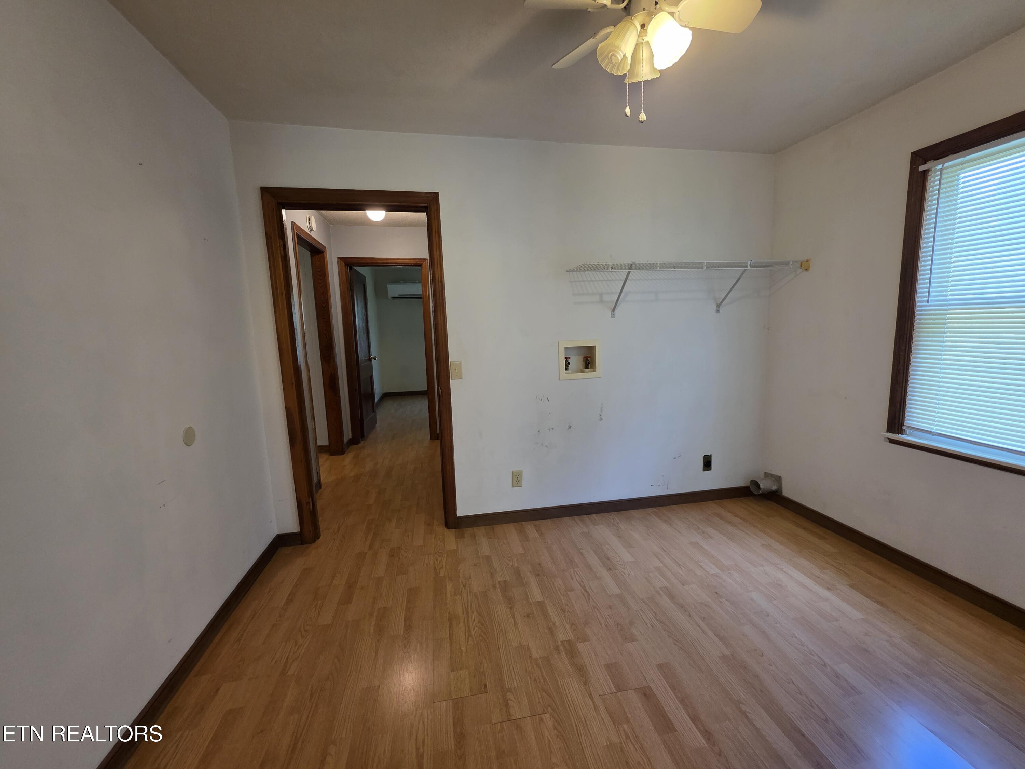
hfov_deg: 106.2
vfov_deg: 89.9
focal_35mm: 13
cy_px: 384
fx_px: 385
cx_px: 512
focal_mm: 2.2
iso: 160
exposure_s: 1/60
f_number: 1.9
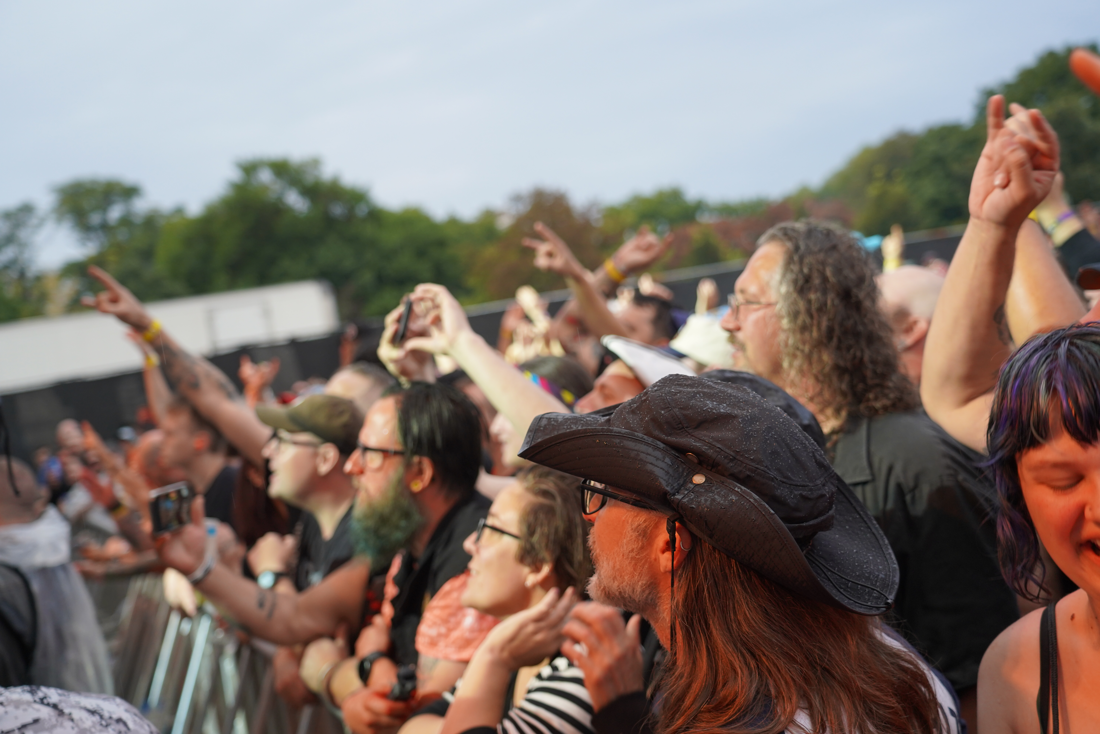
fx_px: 1558
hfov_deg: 38.9
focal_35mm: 51
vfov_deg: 26.5
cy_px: 367
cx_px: 550
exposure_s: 1/160
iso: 800
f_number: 4
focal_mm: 51
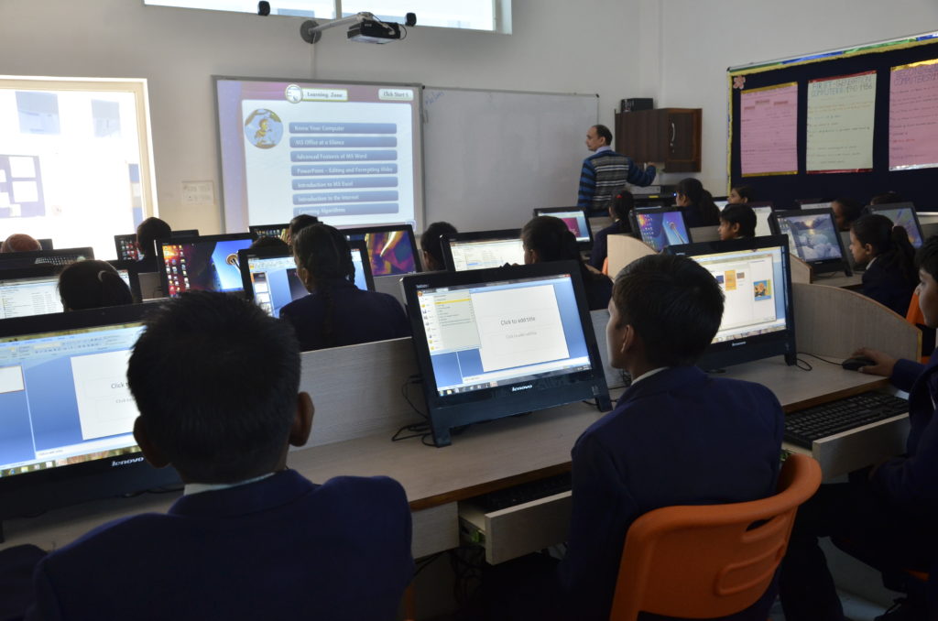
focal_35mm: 32
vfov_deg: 41.5
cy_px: 310
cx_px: 469
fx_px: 819
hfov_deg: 59.6
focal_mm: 21
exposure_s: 1/40
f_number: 5.6
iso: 640
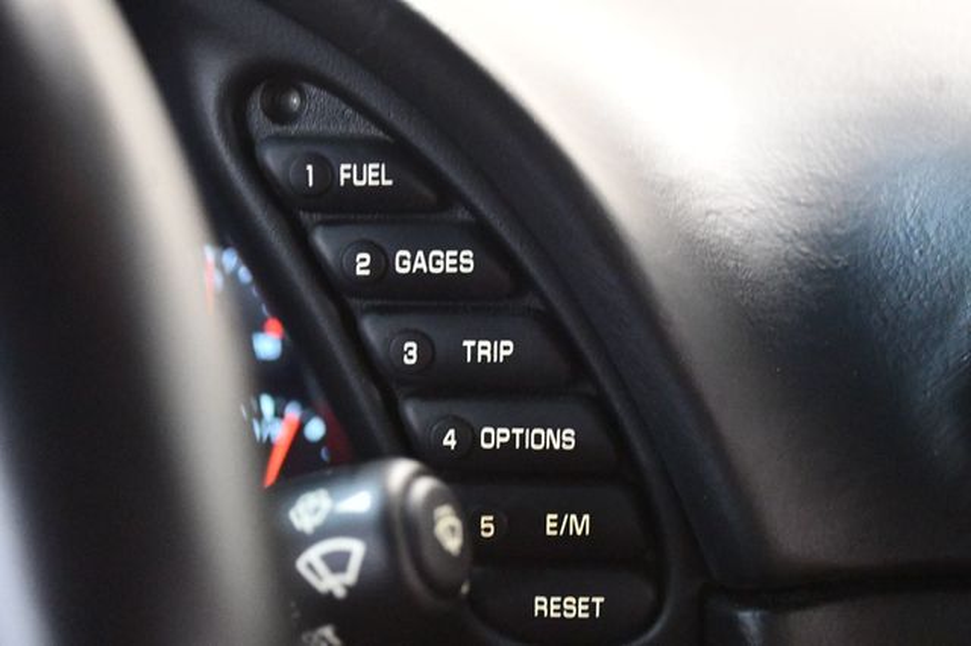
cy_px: 323
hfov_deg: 35.1
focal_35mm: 57
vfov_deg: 23.8
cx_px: 486
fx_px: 1537
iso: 12800
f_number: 5
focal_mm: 38
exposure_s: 1/50
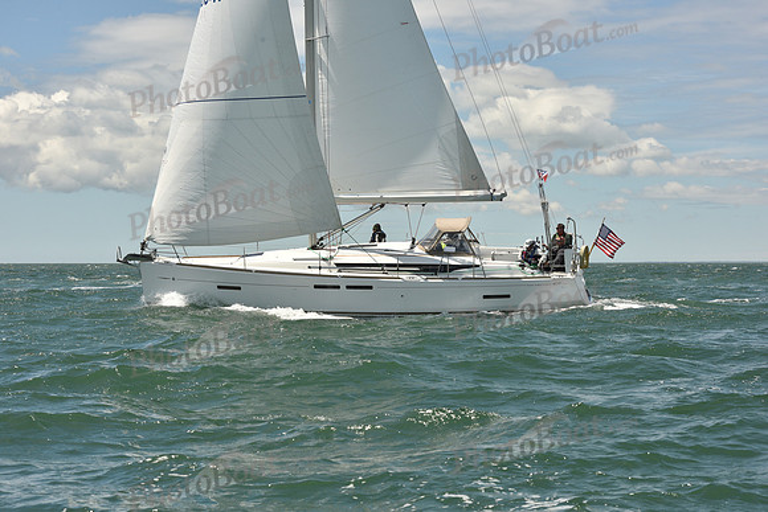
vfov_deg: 15.2
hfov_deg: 22.6
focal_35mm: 90
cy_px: 256
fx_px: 1920
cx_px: 384
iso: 320
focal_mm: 90
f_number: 11
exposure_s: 1/800
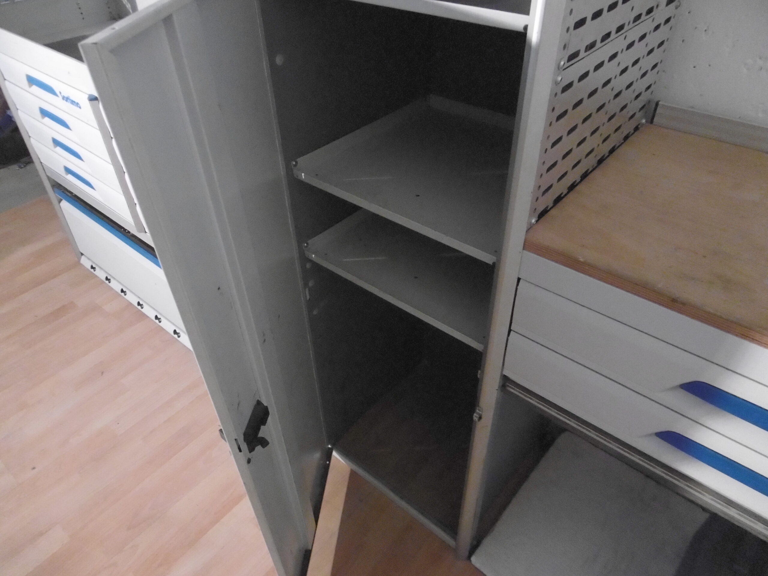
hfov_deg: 71.6
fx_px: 532
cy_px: 288
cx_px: 384
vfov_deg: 56.8
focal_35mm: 24
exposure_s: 1/50
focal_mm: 4.3
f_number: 3.1
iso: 800
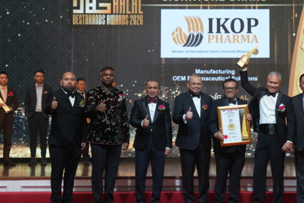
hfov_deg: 26.1
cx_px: 210
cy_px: 83
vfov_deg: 17.7
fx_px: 650
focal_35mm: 77
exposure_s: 1/160
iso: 800
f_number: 4
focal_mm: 49
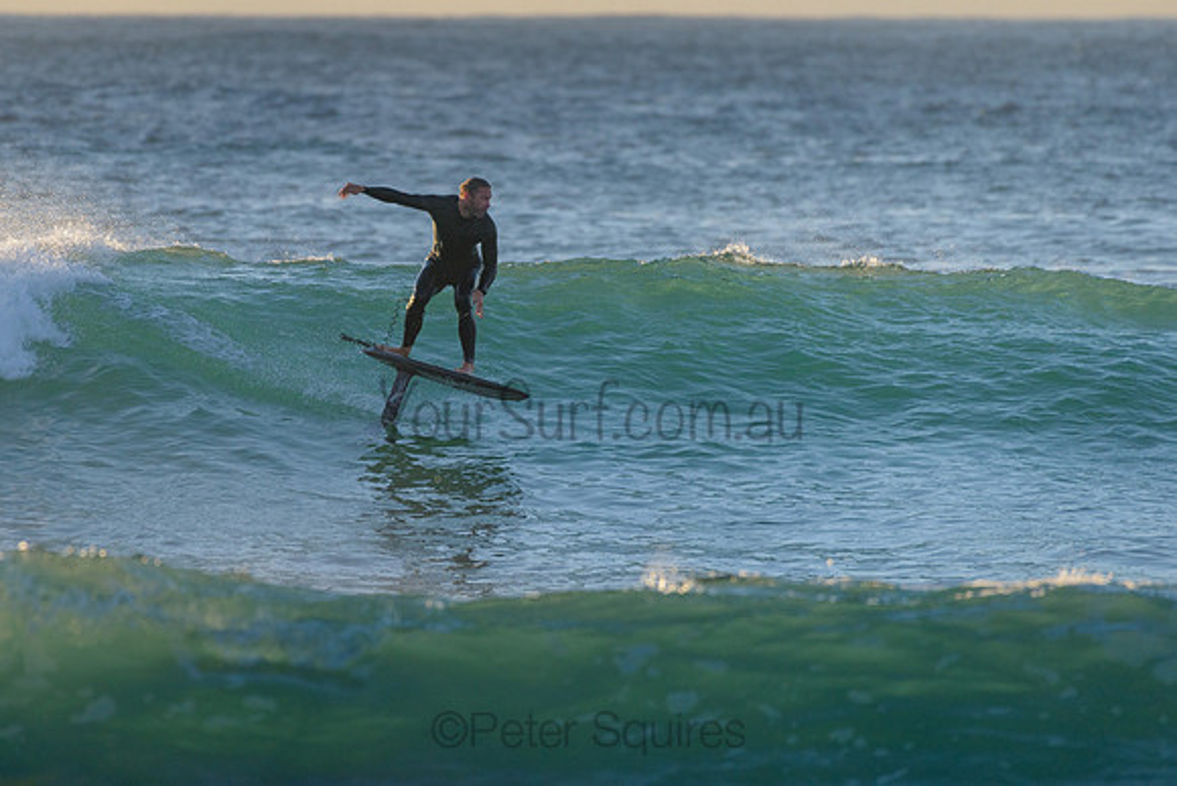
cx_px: 462
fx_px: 20050
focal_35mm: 613
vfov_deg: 2.2
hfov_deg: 3.4
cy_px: 310
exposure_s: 1/2000
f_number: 5.6
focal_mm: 500
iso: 500
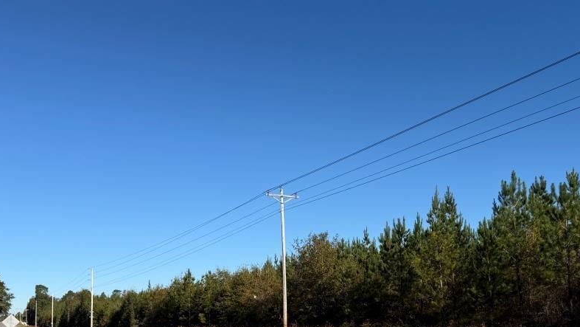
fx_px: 523
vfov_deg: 33.4
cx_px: 310
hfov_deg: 58.0
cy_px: 272
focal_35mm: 34
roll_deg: +2.2
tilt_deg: +4.0
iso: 80
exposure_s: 1/4975
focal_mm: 6.76
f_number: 1.78
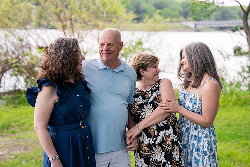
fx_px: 442
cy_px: 84
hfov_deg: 31.6
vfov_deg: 21.4
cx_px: 125
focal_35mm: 64
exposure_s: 1/250
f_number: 2.8
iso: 100
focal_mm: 62
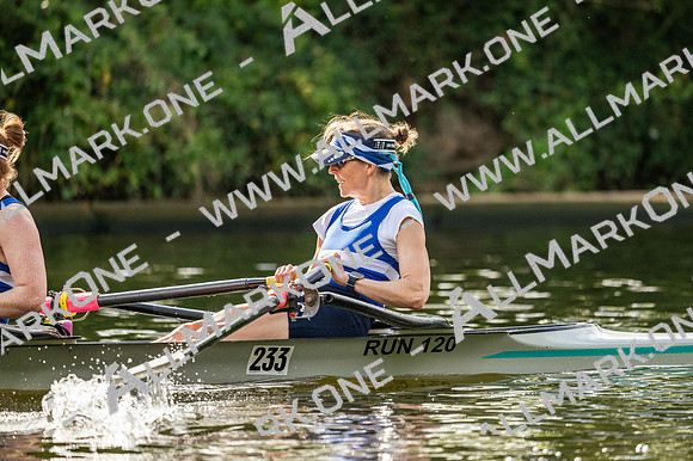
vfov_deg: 3.4
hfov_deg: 5.2
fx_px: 7697
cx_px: 346
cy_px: 230
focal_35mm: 400
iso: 1250
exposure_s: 1/2500
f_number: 4.5
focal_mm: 400
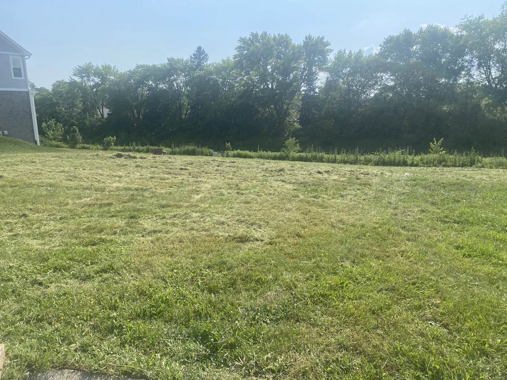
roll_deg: +1.6
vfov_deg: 53.1
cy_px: 190
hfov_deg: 67.3
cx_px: 254
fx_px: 381
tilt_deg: -9.0
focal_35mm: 26
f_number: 1.8
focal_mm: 4.25
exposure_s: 1/2817
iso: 32
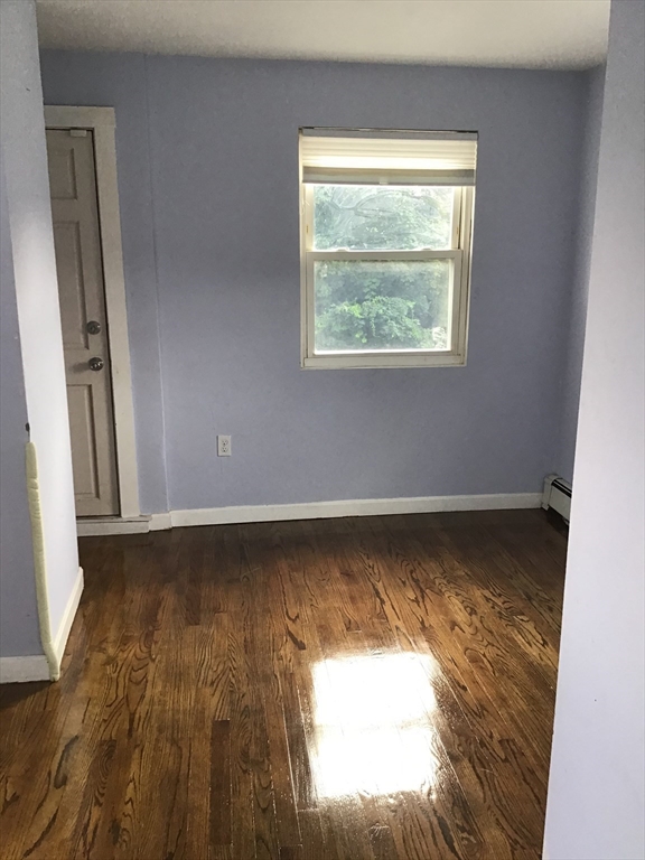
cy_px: 430
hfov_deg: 45.4
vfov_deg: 58.4
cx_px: 322
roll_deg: +0.5
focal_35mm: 31
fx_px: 770
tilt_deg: -13.7
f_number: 2.4
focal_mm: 3.3
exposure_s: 1/33
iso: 32
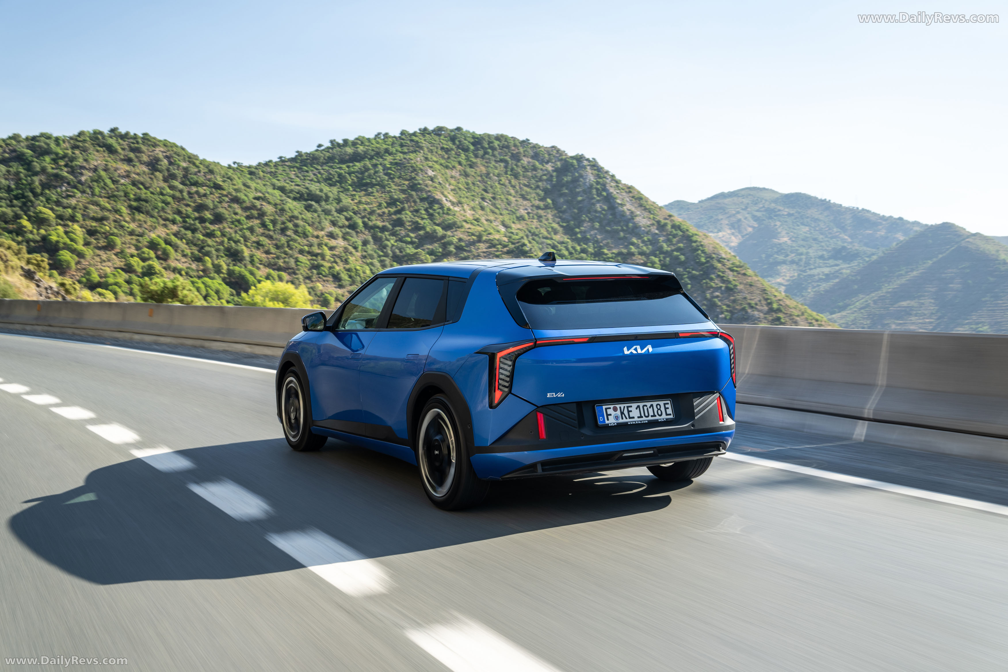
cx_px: 504
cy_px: 336
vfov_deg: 32.6
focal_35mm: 41
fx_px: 1148
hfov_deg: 47.4
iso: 100
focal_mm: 41
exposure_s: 1/50
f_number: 7.1
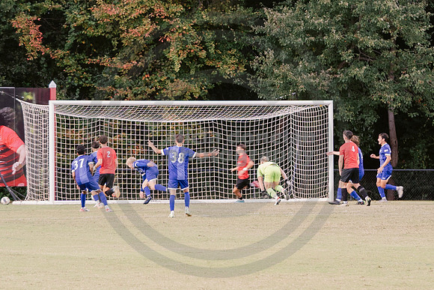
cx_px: 214
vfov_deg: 4.7
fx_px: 3520
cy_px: 72
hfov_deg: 7.1
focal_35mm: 292
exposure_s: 1/125
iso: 640
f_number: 3.2
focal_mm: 90
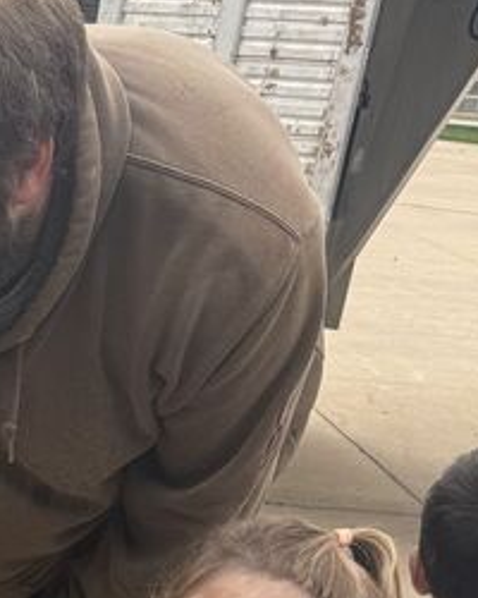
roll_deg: -3.0
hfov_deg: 13.9
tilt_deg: -32.1
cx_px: -428
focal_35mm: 96
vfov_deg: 16.7
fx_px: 1698
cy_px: 1060
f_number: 1.78
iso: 80
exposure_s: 1/788
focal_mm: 6.76
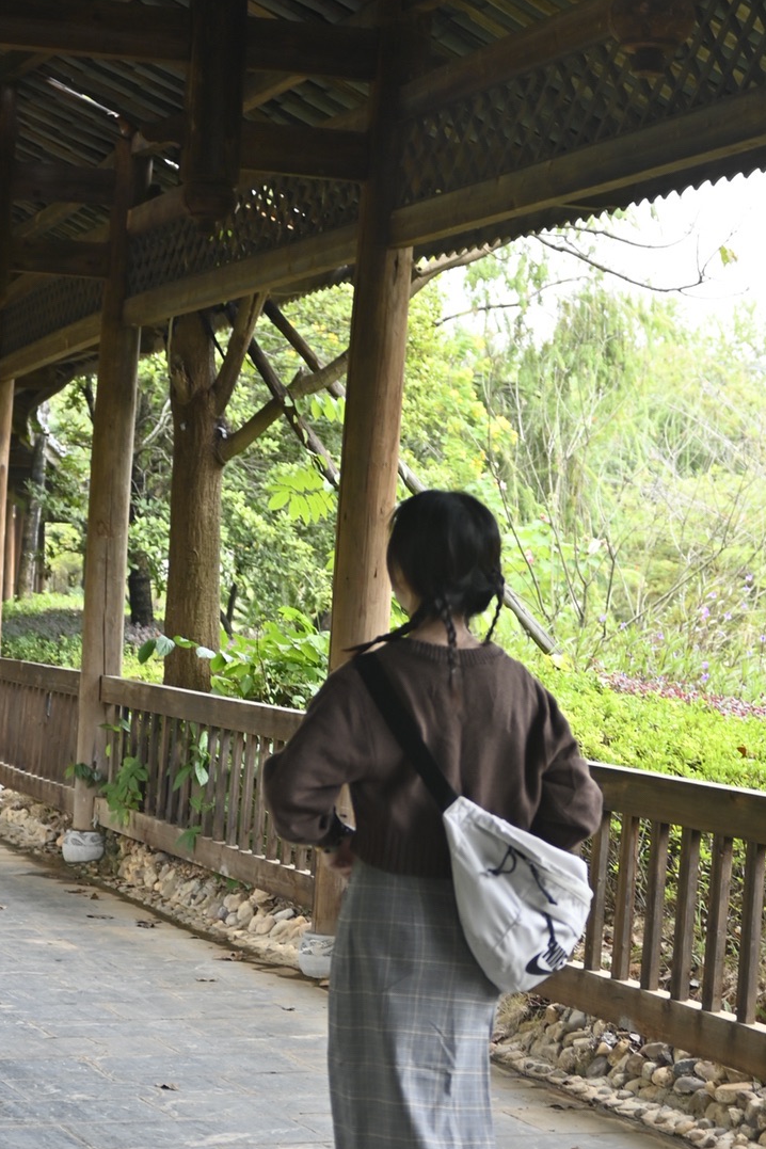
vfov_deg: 25.8
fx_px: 2489
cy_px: 784
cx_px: 447
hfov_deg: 17.5
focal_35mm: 78
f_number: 2.8
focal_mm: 28
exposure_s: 1/125
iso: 100
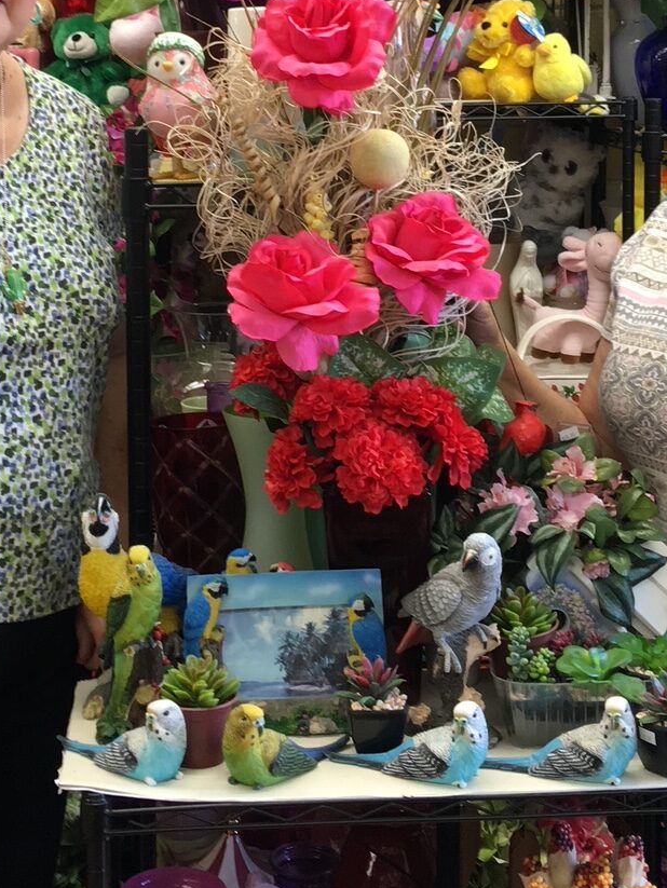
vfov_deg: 27.0
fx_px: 1823
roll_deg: -0.3
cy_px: 218
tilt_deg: -3.9
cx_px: 283
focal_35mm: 71
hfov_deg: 20.7
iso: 50
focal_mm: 4.15
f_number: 2.2
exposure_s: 1/30
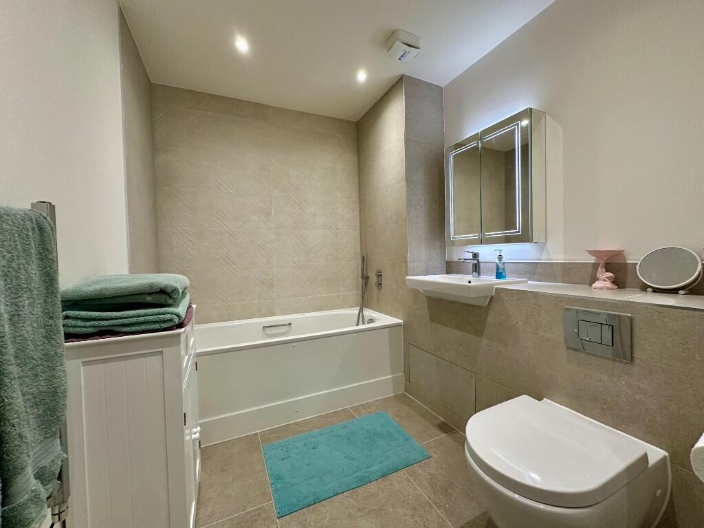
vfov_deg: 85.7
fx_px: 285
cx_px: 352
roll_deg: +1.4
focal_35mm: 14
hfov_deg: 102.1
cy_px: 264
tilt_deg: -1.6
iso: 250
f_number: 2.2
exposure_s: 1/100
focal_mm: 2.22
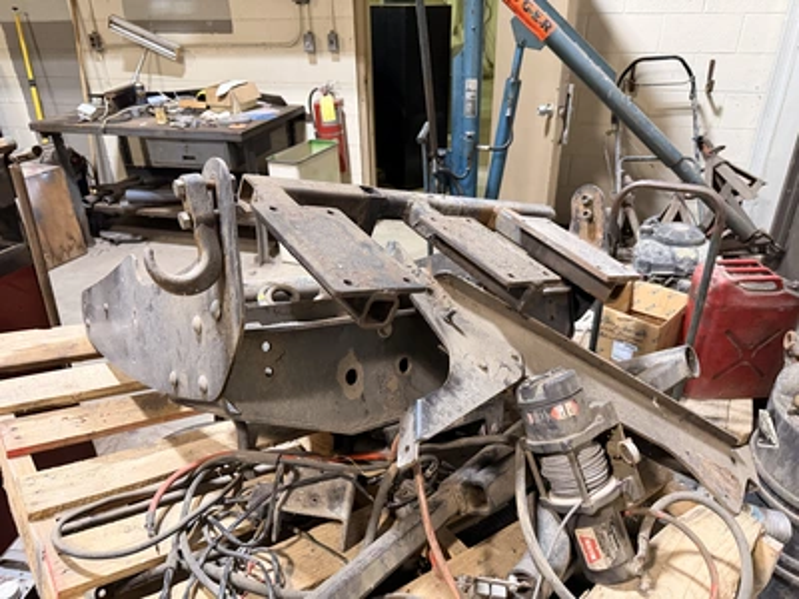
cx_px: 400
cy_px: 300
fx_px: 554
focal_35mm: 24
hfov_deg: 71.6
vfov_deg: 56.8
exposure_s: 1/60
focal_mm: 6.76
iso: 400
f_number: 1.78
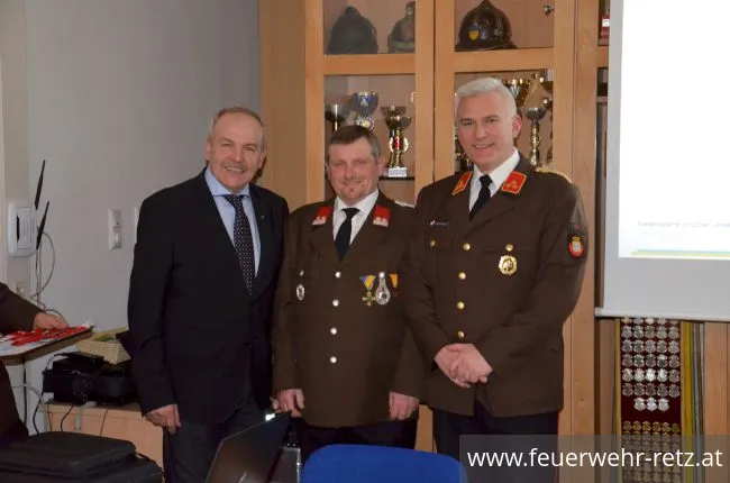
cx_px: 365
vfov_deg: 20.1
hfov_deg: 29.9
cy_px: 242
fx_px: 1365
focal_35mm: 68
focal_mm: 45
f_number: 4.8
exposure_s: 1/60
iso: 3200
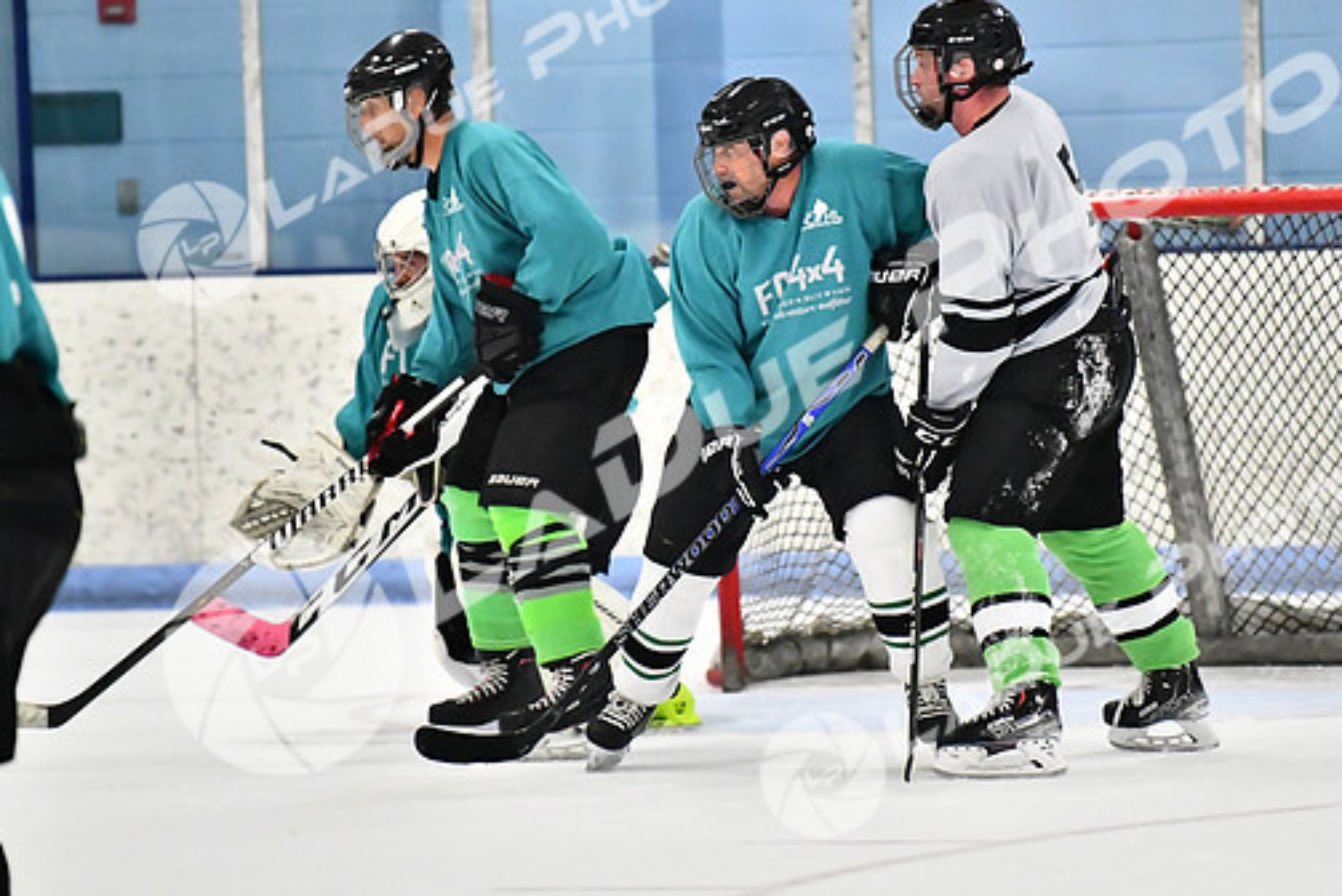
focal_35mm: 346
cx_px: 755
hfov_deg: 6.0
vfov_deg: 4.0
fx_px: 12905
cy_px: 383
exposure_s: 1/1600
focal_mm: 200
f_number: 2.8
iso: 8000
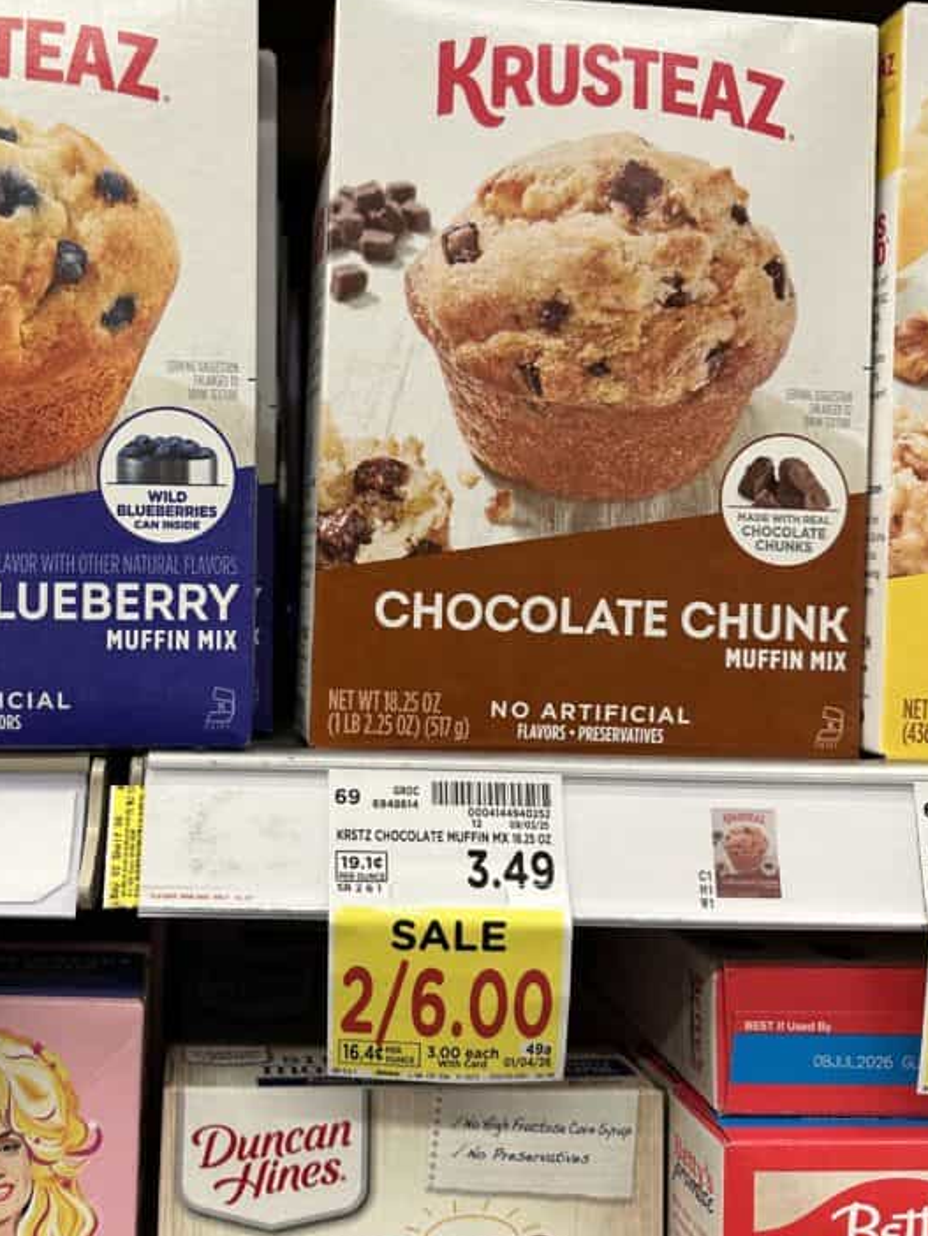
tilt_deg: +1.6
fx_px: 1250
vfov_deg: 52.6
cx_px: 273
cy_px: 574
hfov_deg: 40.0
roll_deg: -1.7
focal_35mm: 35
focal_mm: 6.86
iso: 125
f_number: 1.78
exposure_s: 1/60
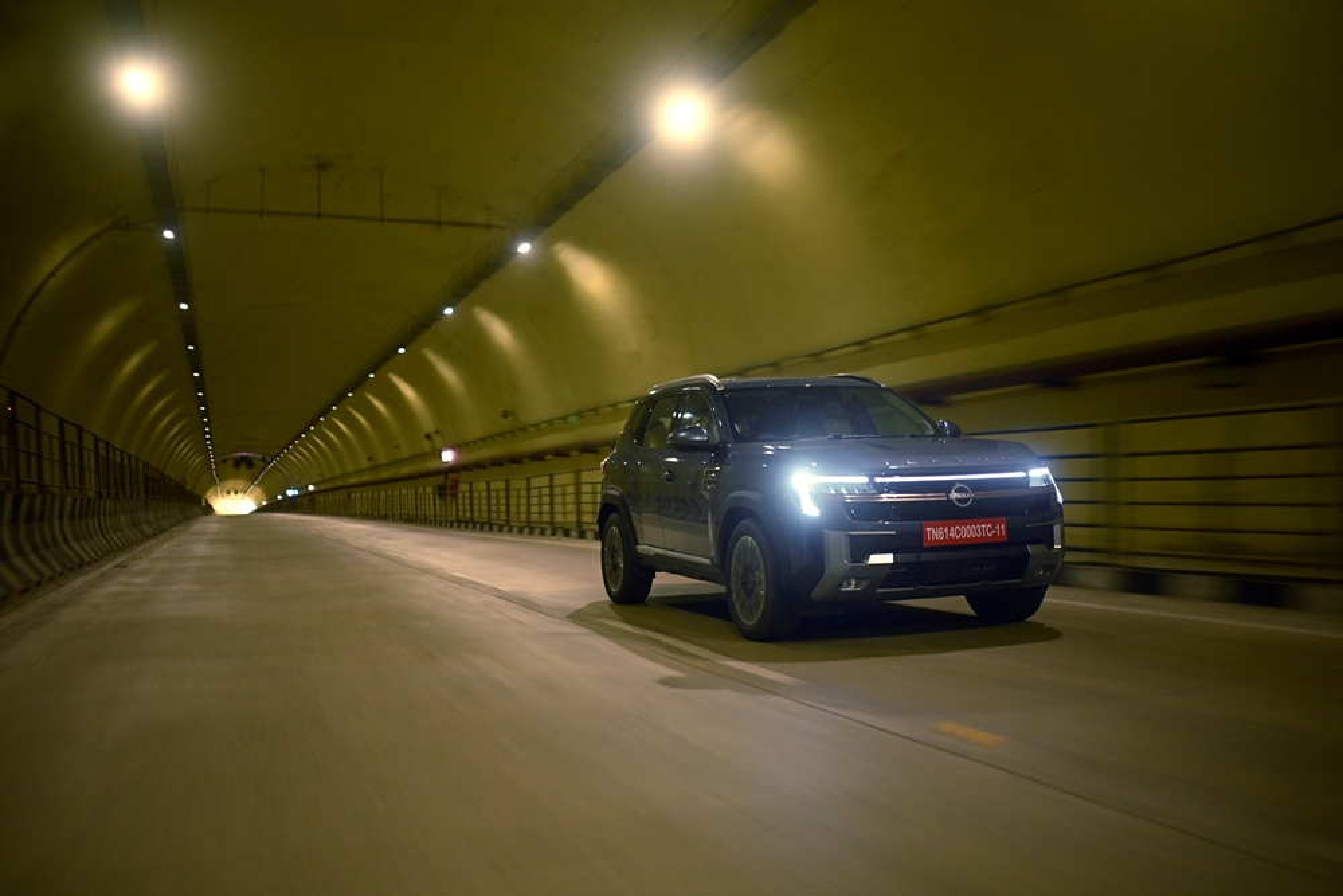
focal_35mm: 35
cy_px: 448
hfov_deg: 54.4
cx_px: 672
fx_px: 1306
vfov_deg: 37.9
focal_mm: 35
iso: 1600
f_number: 1.4
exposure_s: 1/25
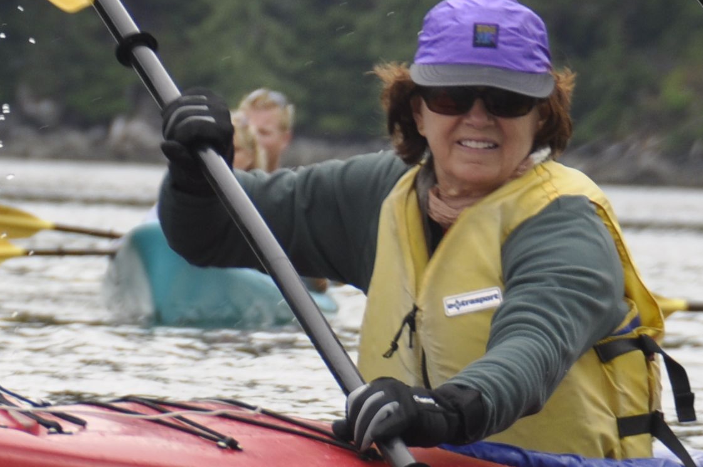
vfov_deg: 1.6
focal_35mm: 861
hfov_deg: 2.4
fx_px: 16789
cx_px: 517
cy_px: 326
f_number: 8
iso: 200
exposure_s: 1/200
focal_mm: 150
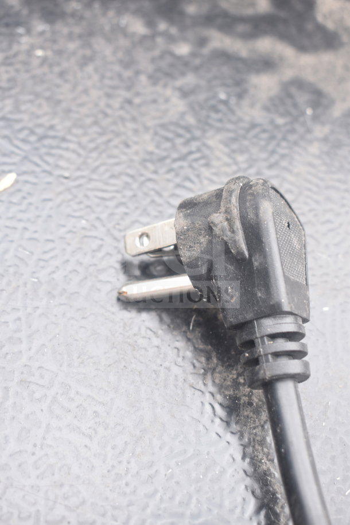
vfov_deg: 36.9
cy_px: 262
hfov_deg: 25.1
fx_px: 787
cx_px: 175
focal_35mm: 54
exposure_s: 1/125
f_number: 5.6
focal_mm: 36
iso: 200
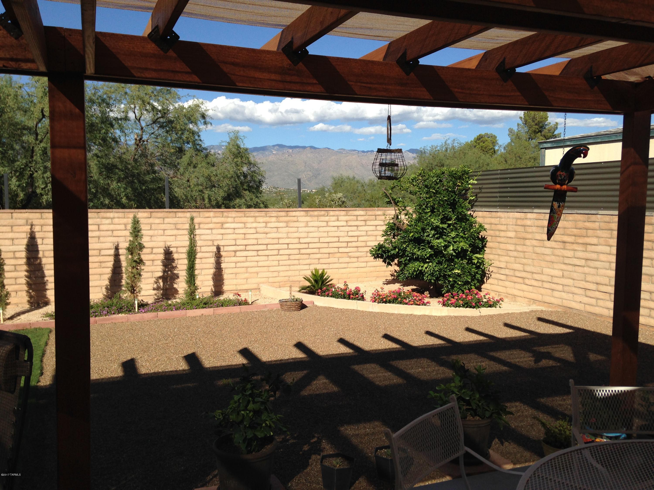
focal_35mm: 33
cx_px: 327
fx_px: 623
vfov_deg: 42.9
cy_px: 245
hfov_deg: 55.4
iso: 50
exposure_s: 1/2088
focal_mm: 4.12
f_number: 2.4
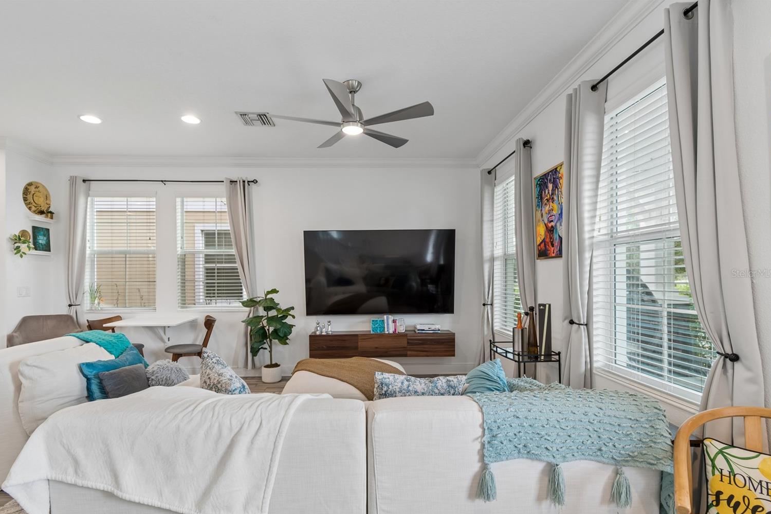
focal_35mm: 16
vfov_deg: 73.6
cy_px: 273
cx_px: 366
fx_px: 343
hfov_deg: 96.7
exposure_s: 1/8
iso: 100
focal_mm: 10
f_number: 7.1
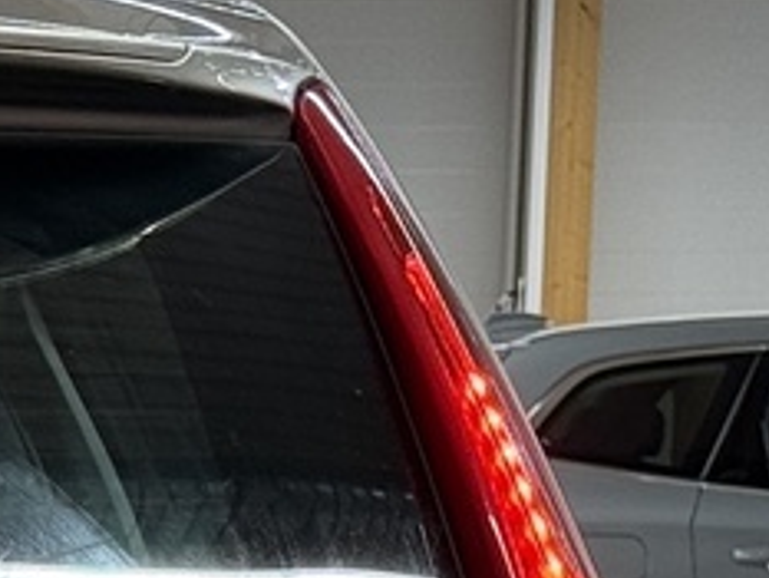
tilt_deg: -8.3
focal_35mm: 297
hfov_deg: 6.5
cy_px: 1433
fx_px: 6601
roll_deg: +0.1
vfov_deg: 4.9
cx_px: -802
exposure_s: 1/50
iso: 50
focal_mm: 6.76
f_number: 1.78
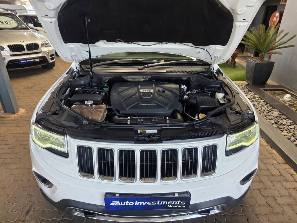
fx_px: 197
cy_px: 112
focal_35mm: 23
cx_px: 148
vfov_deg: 58.9
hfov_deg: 73.9
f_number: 1.7
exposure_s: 1/180
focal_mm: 6.25
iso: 80
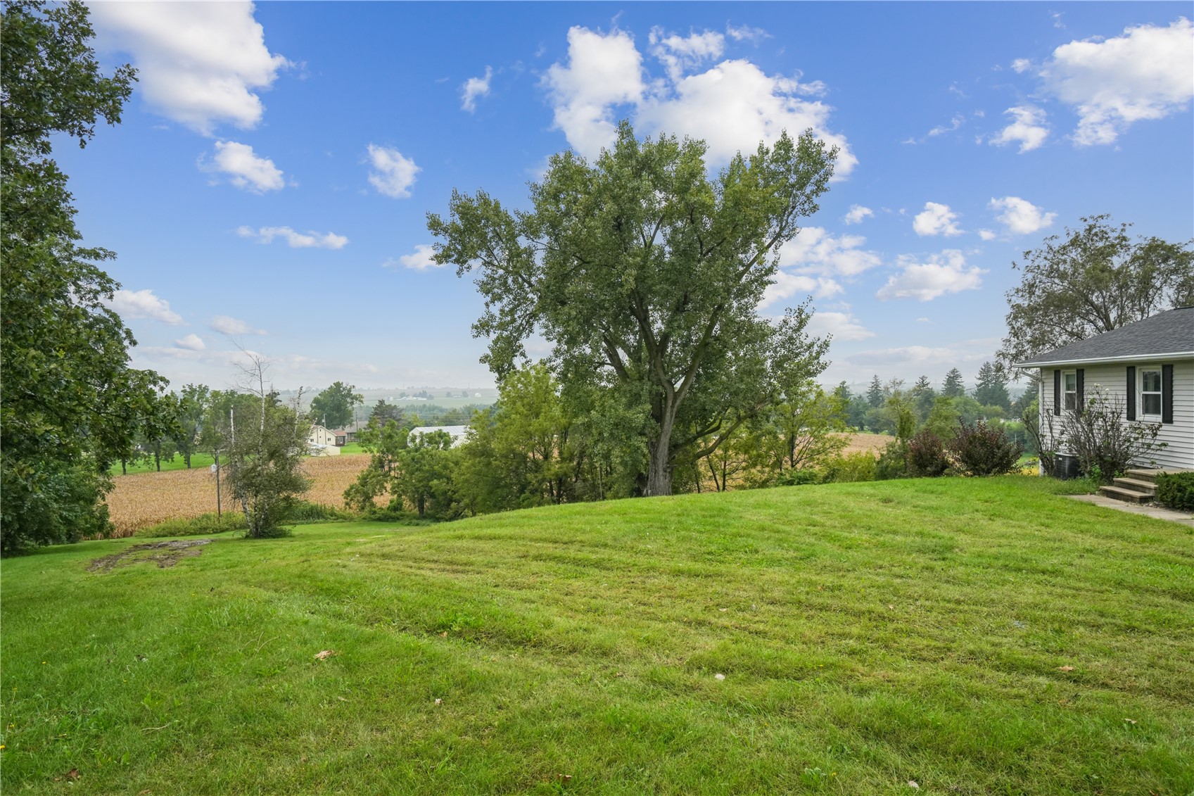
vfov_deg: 53.1
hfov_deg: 73.7
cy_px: 398
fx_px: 796
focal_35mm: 24
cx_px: 597
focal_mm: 24
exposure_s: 1/1600
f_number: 8
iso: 800
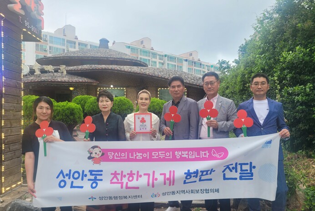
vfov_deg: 46.3
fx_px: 245
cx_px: 157
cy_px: 120
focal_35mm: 28
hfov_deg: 65.5
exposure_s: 1/194
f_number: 1.8
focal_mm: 5.4
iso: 40
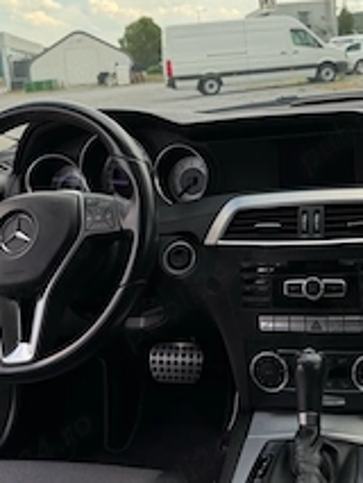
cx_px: 240
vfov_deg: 41.2
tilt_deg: -7.6
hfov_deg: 32.0
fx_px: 629
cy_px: 143
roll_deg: +5.5
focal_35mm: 45
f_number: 1.78
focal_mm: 6.76
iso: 100
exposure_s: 1/514
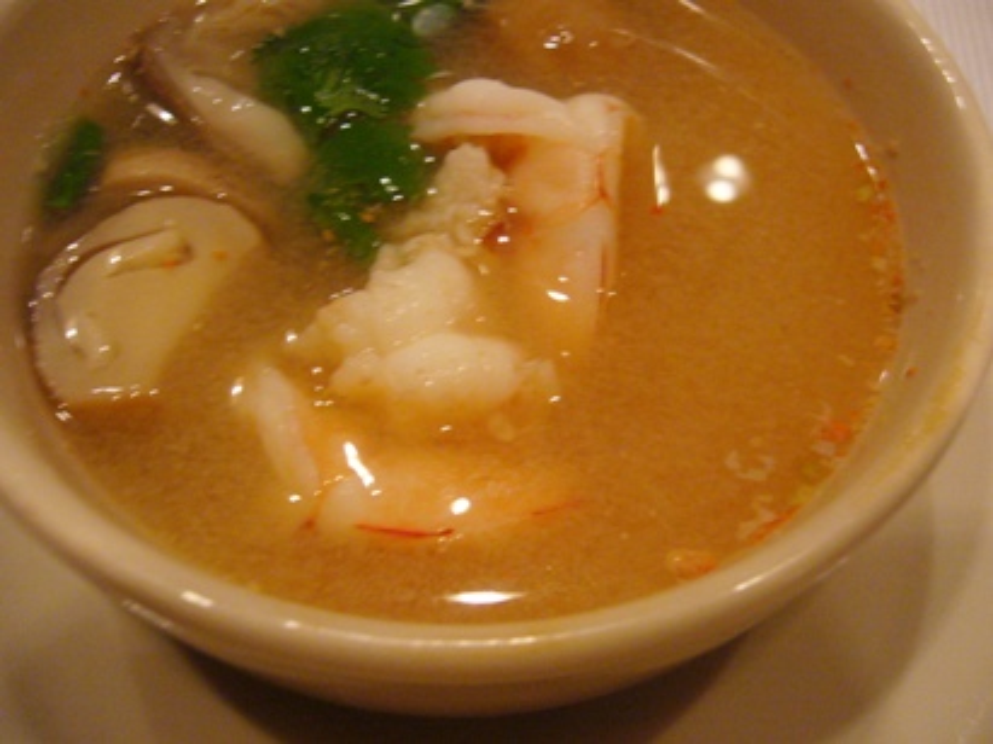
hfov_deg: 52.6
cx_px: 496
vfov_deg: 40.7
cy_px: 372
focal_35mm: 35
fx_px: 1004
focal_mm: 5.8
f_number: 2.8
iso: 200
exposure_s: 1/8
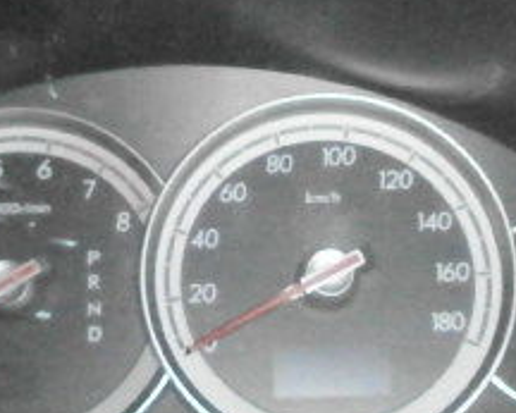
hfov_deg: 24.3
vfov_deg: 19.7
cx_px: 162
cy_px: 215
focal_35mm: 78
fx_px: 1192
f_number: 2.9
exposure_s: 1/30
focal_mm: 4.8
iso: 1600
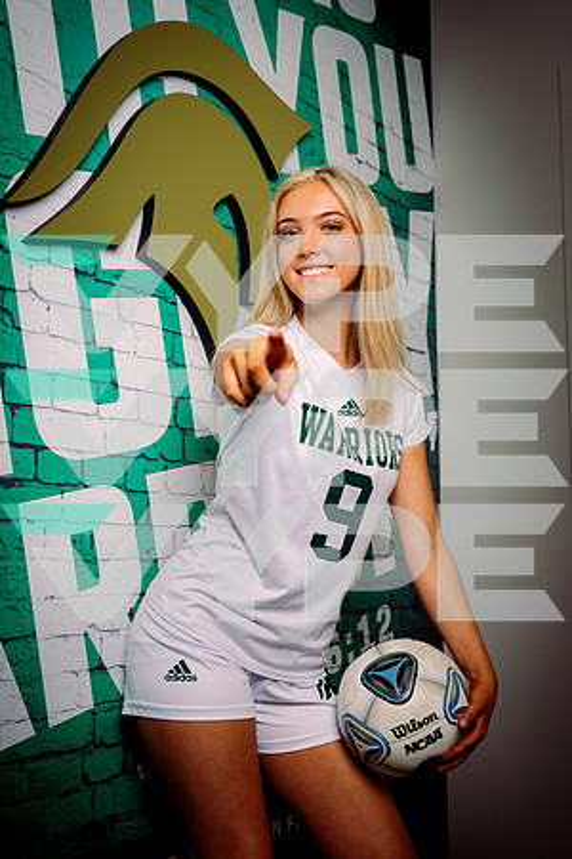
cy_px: 430
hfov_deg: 30.5
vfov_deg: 44.5
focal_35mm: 44
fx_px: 1049
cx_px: 286
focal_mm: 44
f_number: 5.6
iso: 125
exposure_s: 1/250
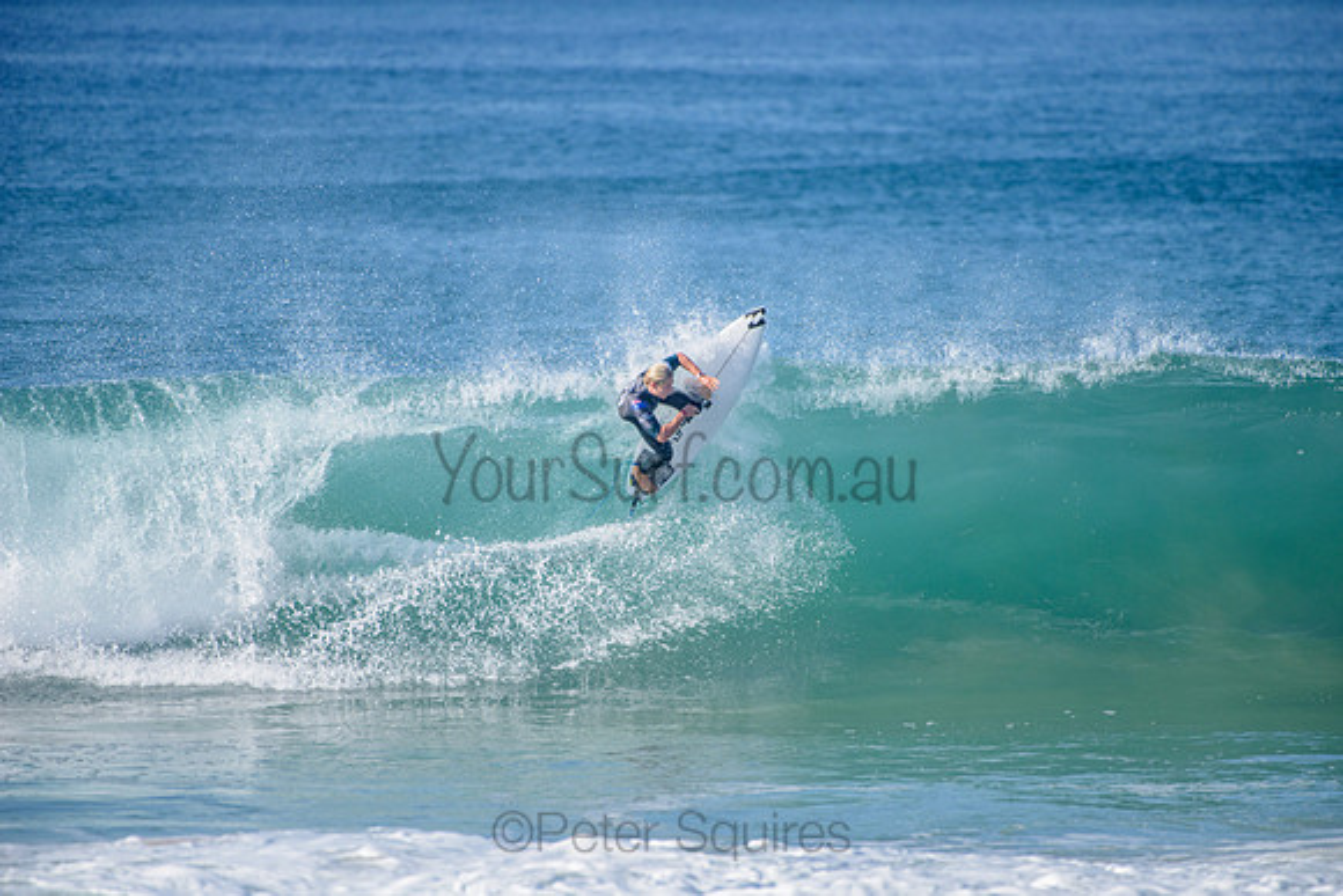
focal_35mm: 500
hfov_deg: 4.1
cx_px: 672
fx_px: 18656
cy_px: 448
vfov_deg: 2.8
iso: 320
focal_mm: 500
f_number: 5.6
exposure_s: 1/2500
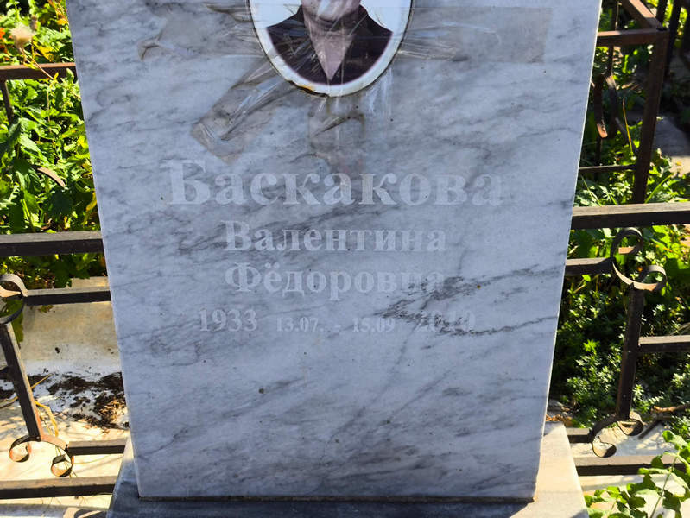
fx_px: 997
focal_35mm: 50
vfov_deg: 29.1
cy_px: 259
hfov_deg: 38.2
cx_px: 345
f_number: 1.7
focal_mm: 4.71
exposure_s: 1/601
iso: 50
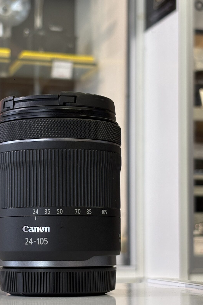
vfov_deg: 23.1
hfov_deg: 15.5
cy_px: 177
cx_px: 70
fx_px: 744
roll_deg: -0.5
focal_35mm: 88
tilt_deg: +4.6
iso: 25
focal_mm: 5.96
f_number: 1.6
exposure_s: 1/50
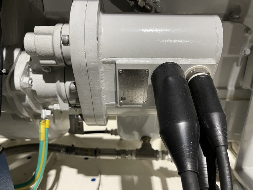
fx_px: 190
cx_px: 126
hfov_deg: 67.3
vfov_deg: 53.1
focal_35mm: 26
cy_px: 95
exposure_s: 1/50
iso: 250
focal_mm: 5.1
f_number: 1.6
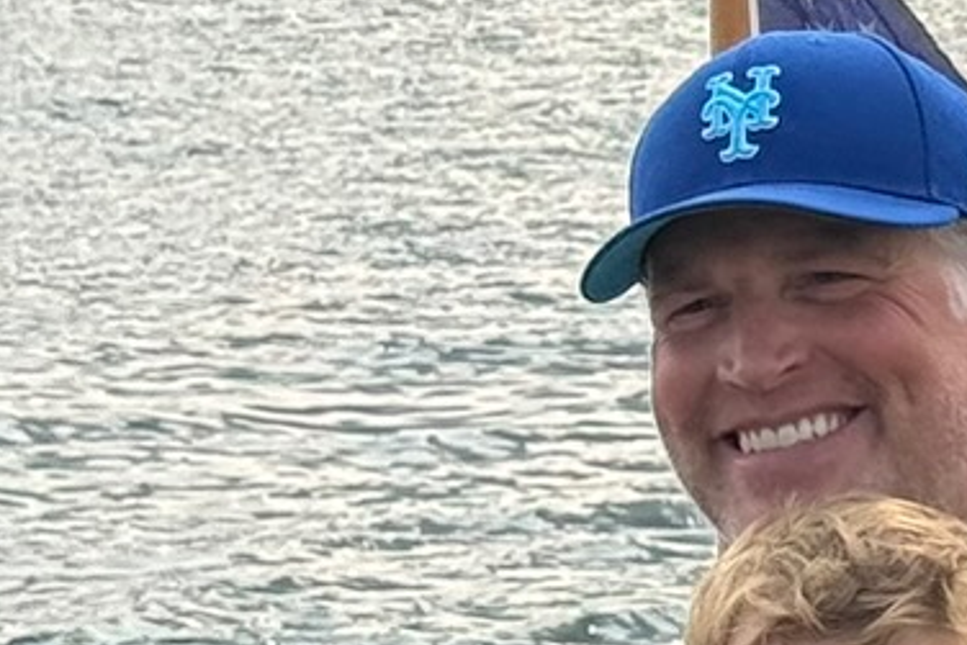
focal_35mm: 272
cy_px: 298
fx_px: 7309
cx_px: 1721
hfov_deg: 7.4
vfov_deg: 5.1
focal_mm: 6.76
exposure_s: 1/3425
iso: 64
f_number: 1.78
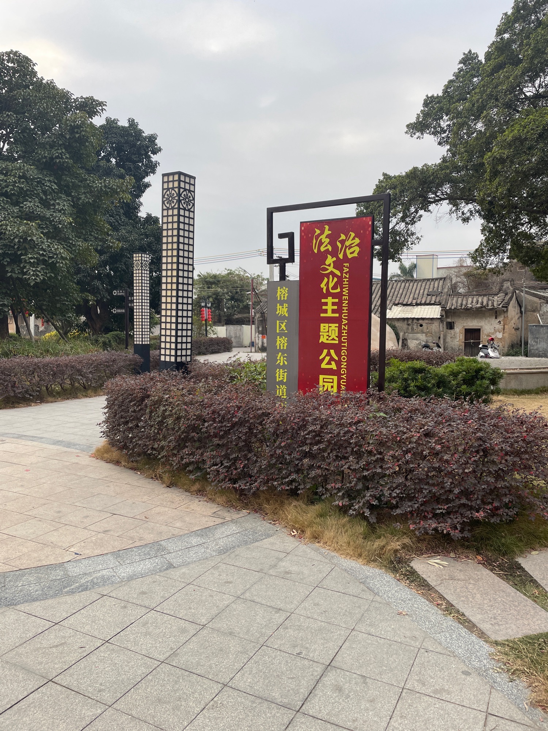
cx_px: 274
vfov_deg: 67.3
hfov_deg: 53.1
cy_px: 366
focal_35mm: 26
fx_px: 549
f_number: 1.6
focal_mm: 4.2
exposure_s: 1/183
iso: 40
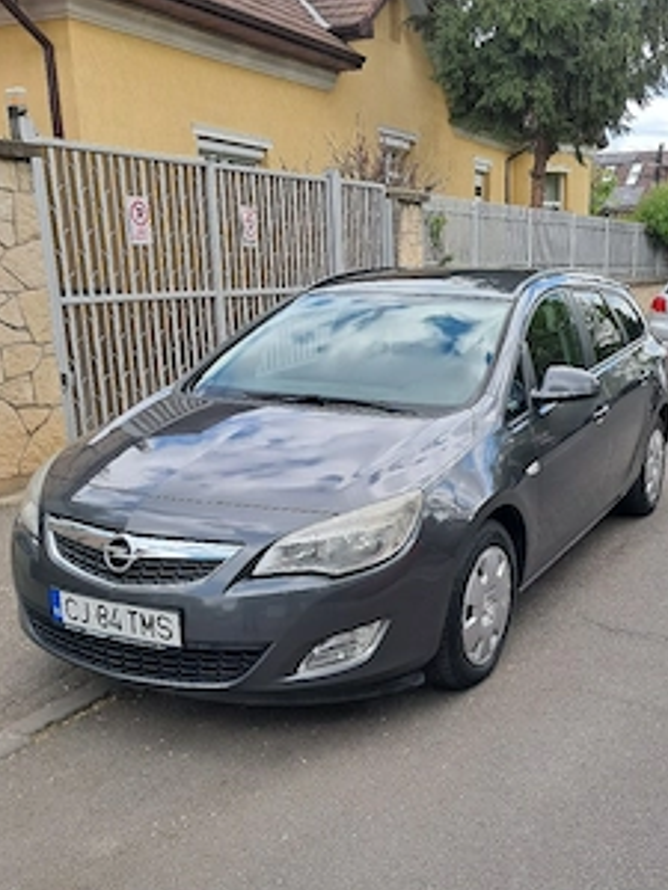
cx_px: 428
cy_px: 531
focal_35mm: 36
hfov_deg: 39.3
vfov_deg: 51.0
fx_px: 926
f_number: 1.8
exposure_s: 1/323
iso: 50
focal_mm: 4
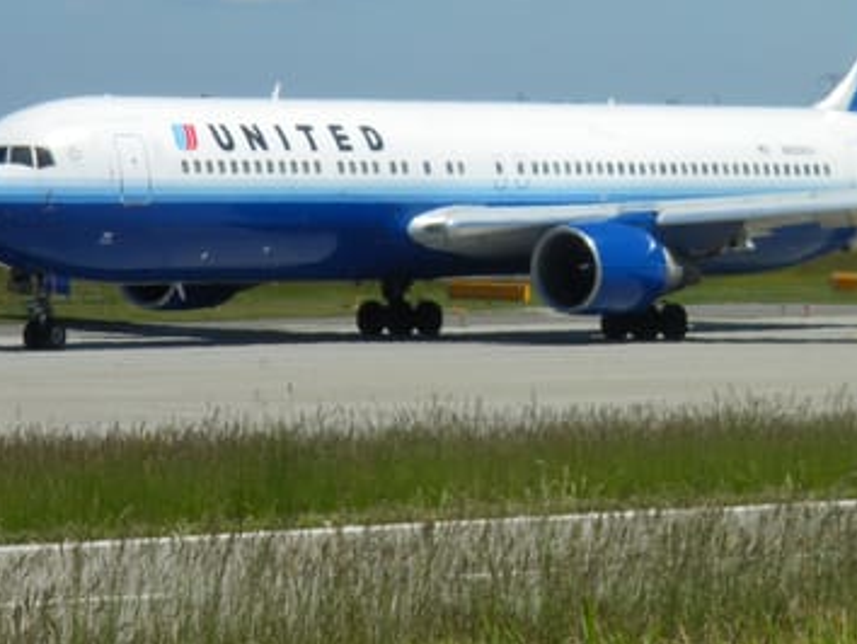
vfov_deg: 4.6
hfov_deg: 6.1
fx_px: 8052
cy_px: 228
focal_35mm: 325
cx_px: 530
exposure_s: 1/250
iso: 64
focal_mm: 31.5
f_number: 8.7
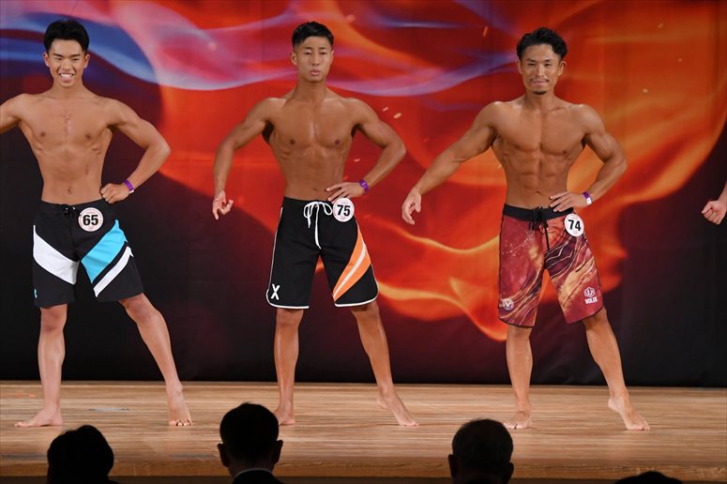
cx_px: 364
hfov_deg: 8.6
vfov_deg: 5.7
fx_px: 4844
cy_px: 242
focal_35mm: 240
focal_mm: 160
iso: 3200
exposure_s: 1/400
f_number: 5.6
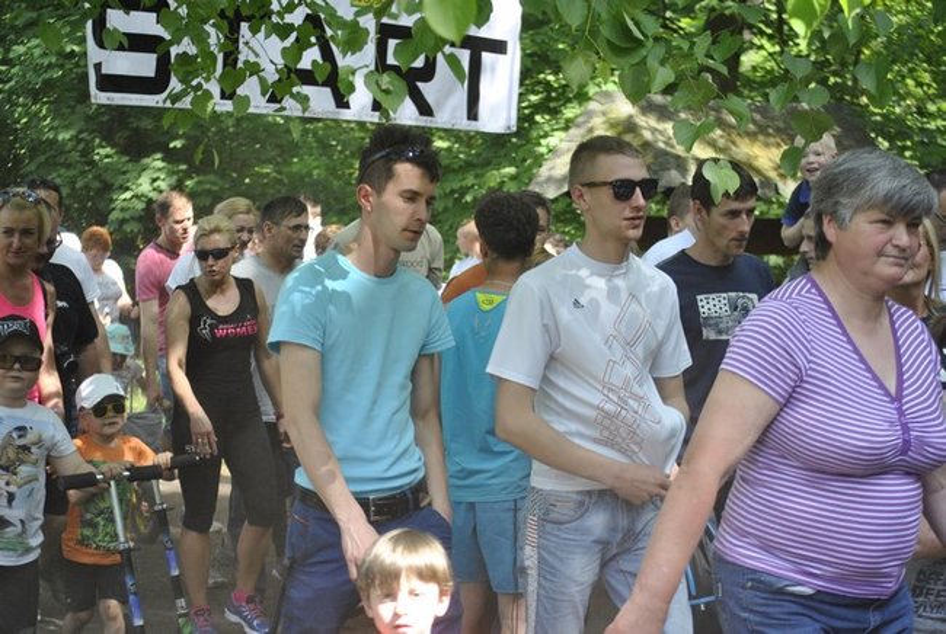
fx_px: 2172
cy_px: 317
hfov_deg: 24.6
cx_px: 473
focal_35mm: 82
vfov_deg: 16.6
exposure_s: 1/500
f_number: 4
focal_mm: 55
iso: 800
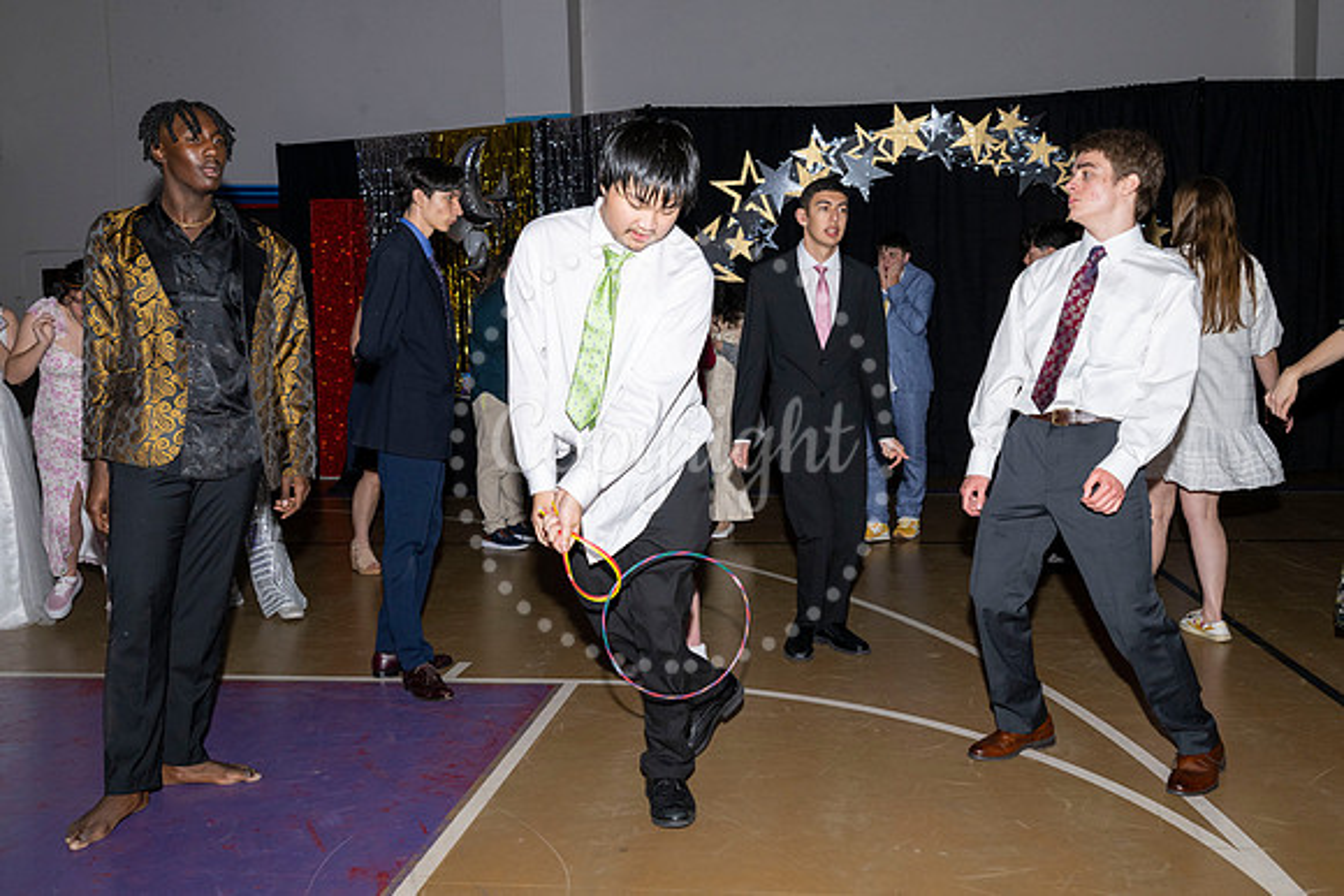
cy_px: 423
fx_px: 1201
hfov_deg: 58.4
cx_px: 709
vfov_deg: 40.9
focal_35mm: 32
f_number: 5.6
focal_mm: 24
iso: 320
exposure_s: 1/100
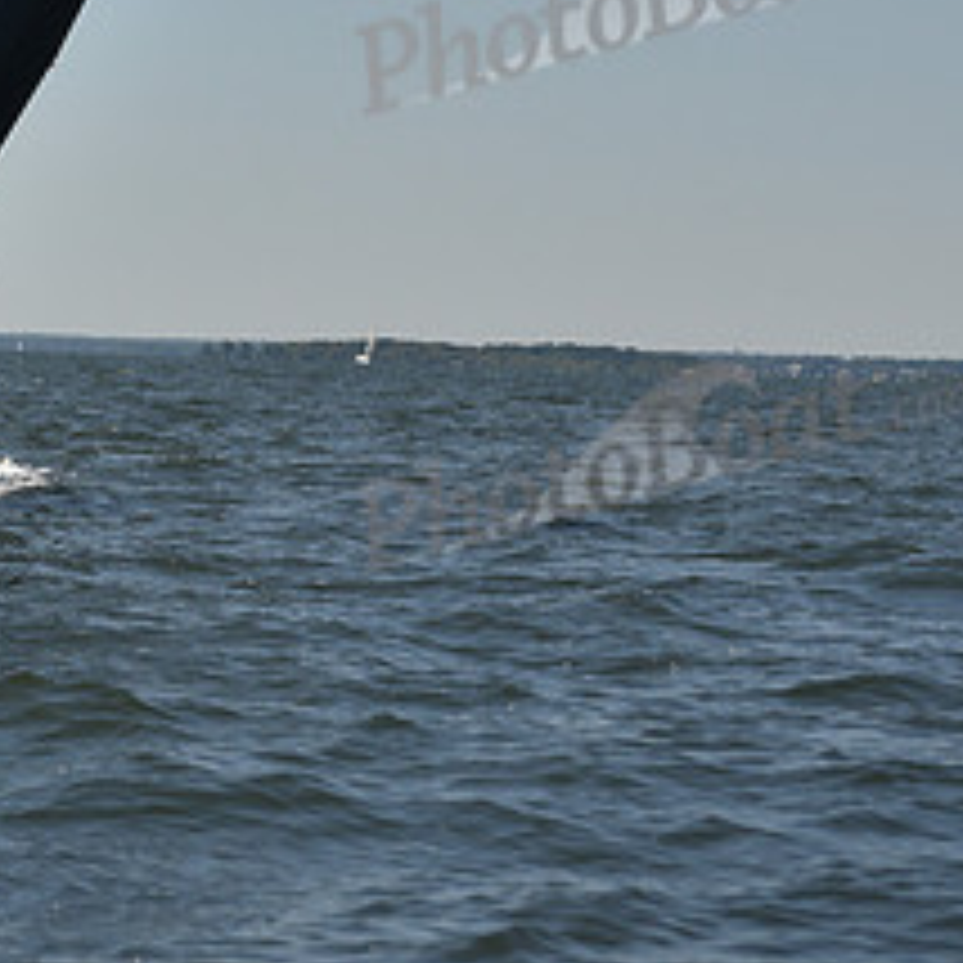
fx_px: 6169
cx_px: 124
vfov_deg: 8.8
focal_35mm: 196
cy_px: -171
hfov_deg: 8.9
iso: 250
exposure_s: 1/1600
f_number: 3.5
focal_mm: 85
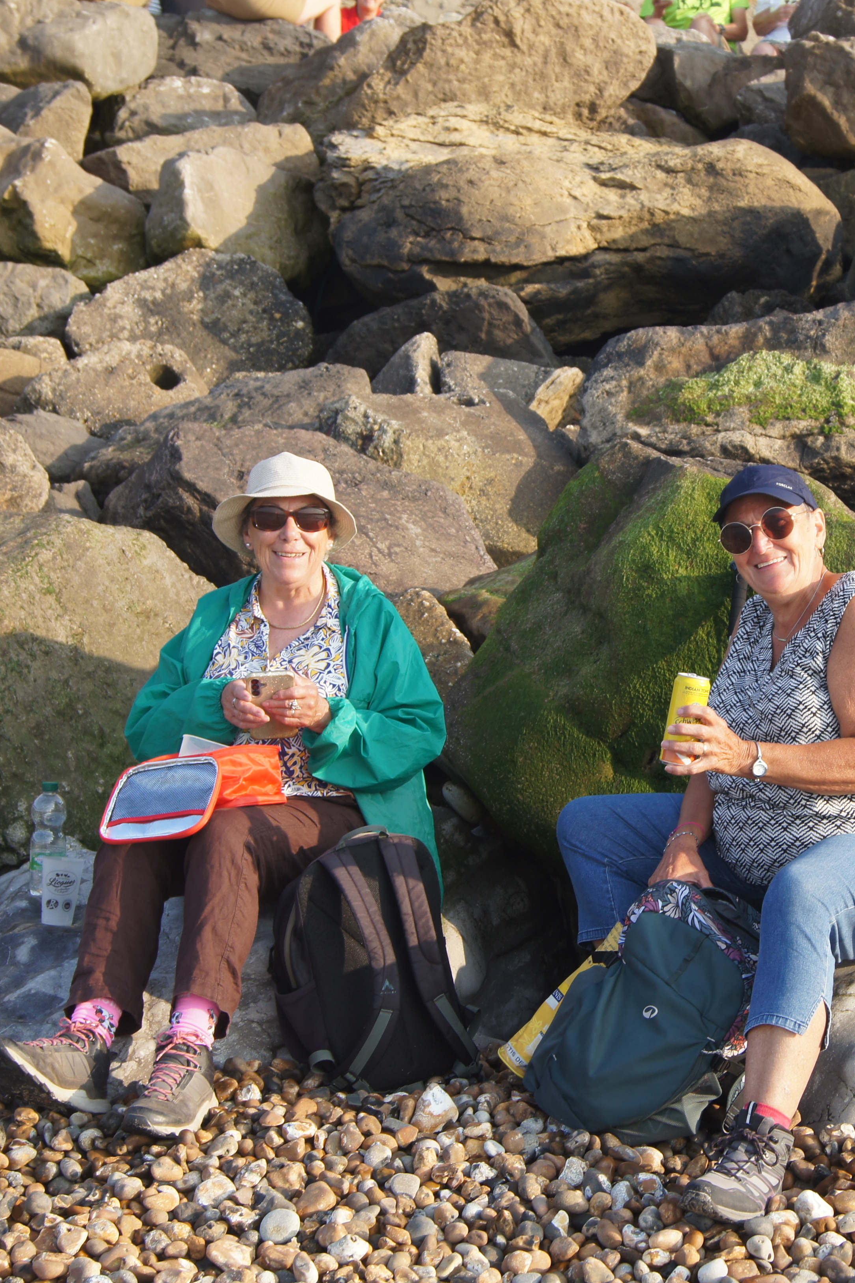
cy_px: 641
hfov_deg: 19.8
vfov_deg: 29.7
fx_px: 2422
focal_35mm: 68
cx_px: 692
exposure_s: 1/100
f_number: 7.1
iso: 100
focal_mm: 30
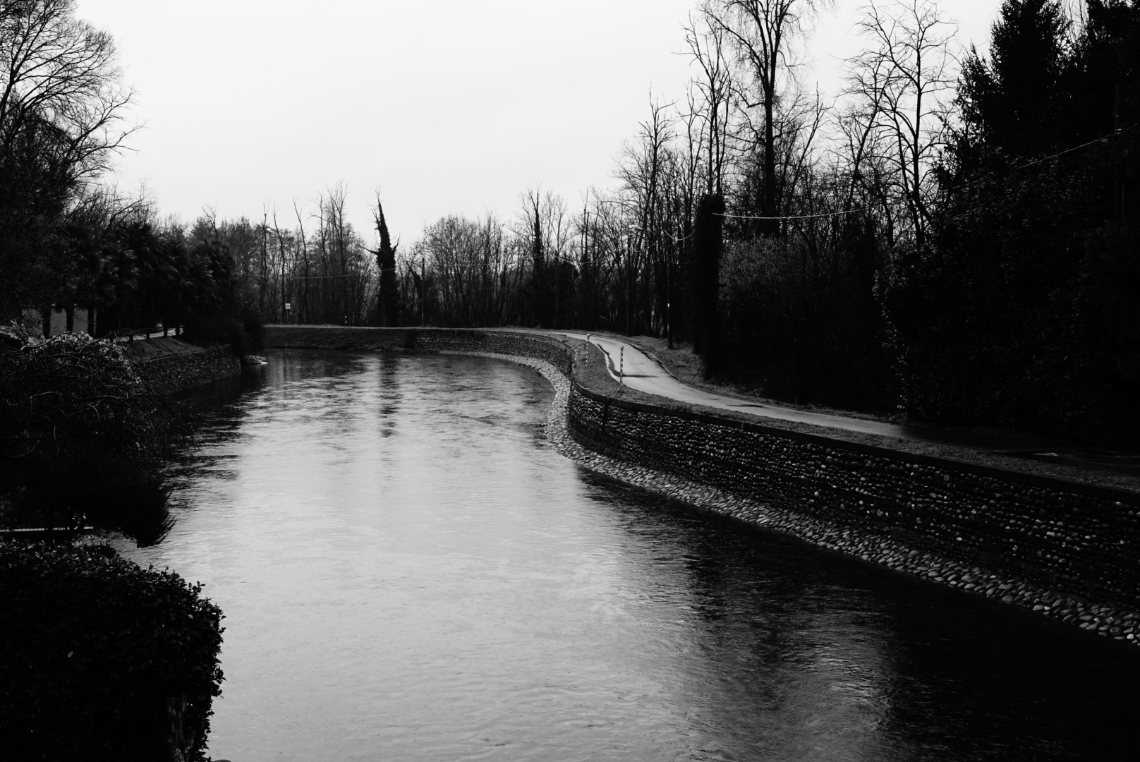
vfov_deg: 27.0
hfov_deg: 39.6
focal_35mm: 50
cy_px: 381
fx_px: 1584
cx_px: 570
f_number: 8
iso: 1000
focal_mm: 50
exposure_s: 1/250
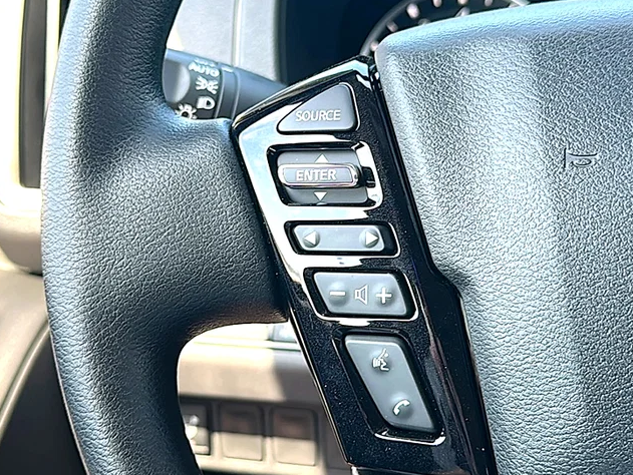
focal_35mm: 51
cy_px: 244
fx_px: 933
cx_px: 324
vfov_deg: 28.6
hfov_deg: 37.5
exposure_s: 1/158
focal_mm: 6.86
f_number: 1.78
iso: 64
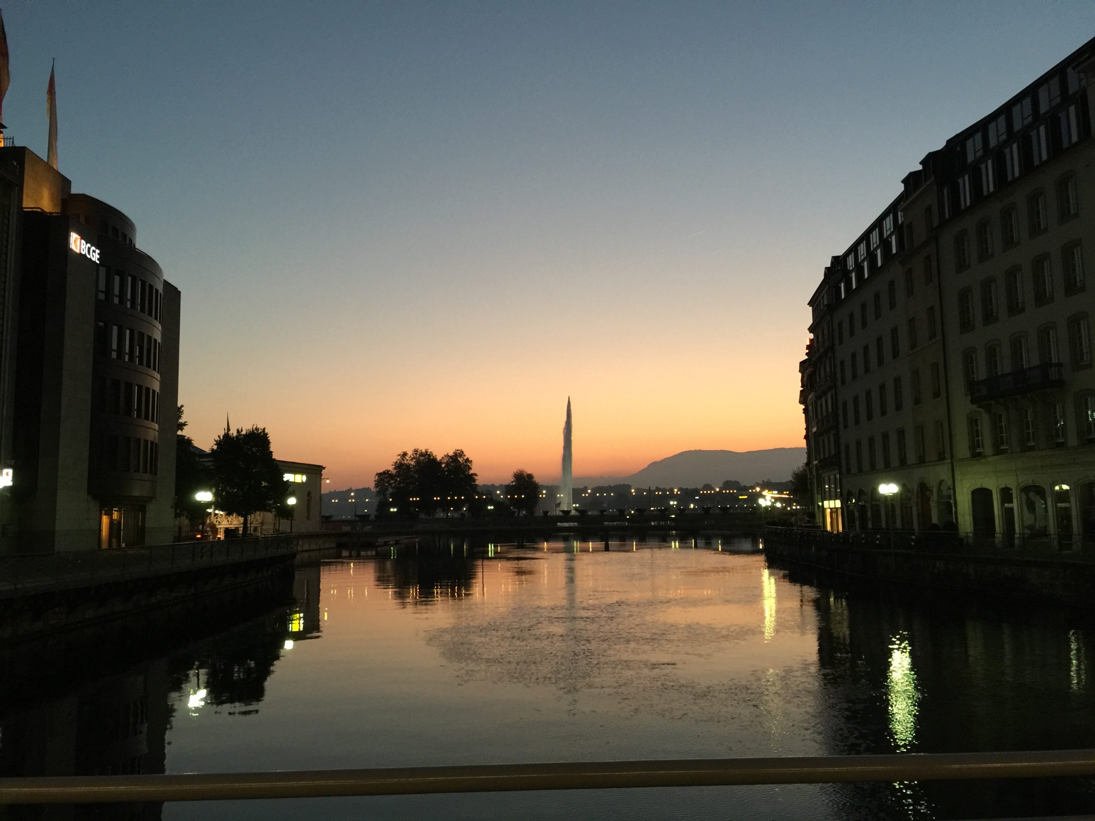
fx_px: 917
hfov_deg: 61.7
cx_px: 548
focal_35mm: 29
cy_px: 410
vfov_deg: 48.2
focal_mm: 4.15
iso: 100
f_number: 2.2
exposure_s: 1/10
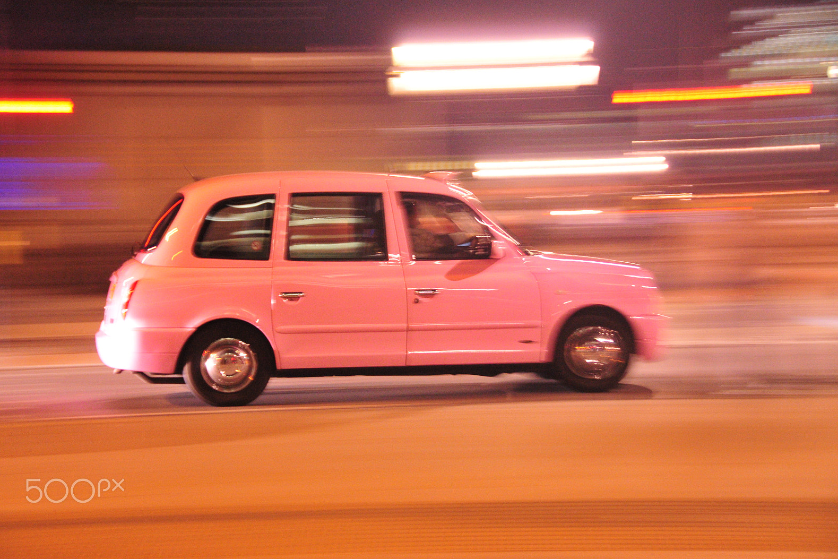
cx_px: 417
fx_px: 1944
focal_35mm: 84
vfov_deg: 16.4
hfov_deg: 24.3
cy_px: 278
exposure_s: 1/4
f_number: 4.8
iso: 1600
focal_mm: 55
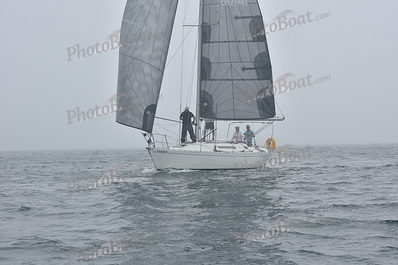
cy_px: 132
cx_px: 199
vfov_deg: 16.7
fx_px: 907
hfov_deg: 24.8
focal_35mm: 82
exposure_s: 1/800
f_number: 11
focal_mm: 82
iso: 250
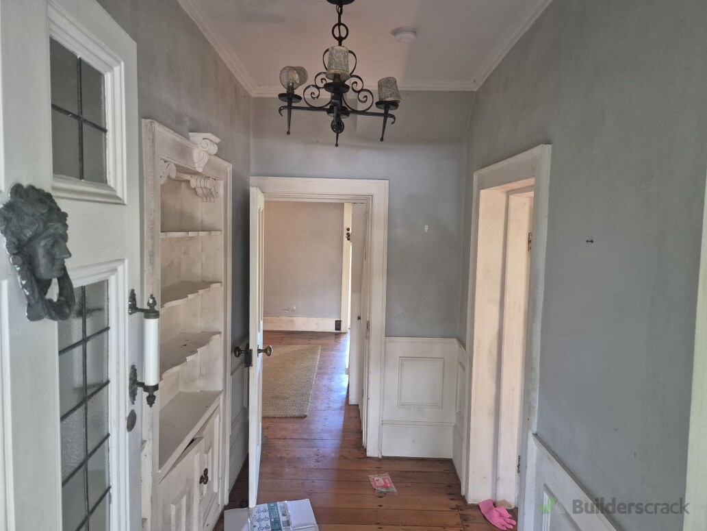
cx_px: 354
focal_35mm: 23
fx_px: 470
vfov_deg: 58.9
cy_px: 266
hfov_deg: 73.9
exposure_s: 1/100
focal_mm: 5.4
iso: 800
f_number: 1.8
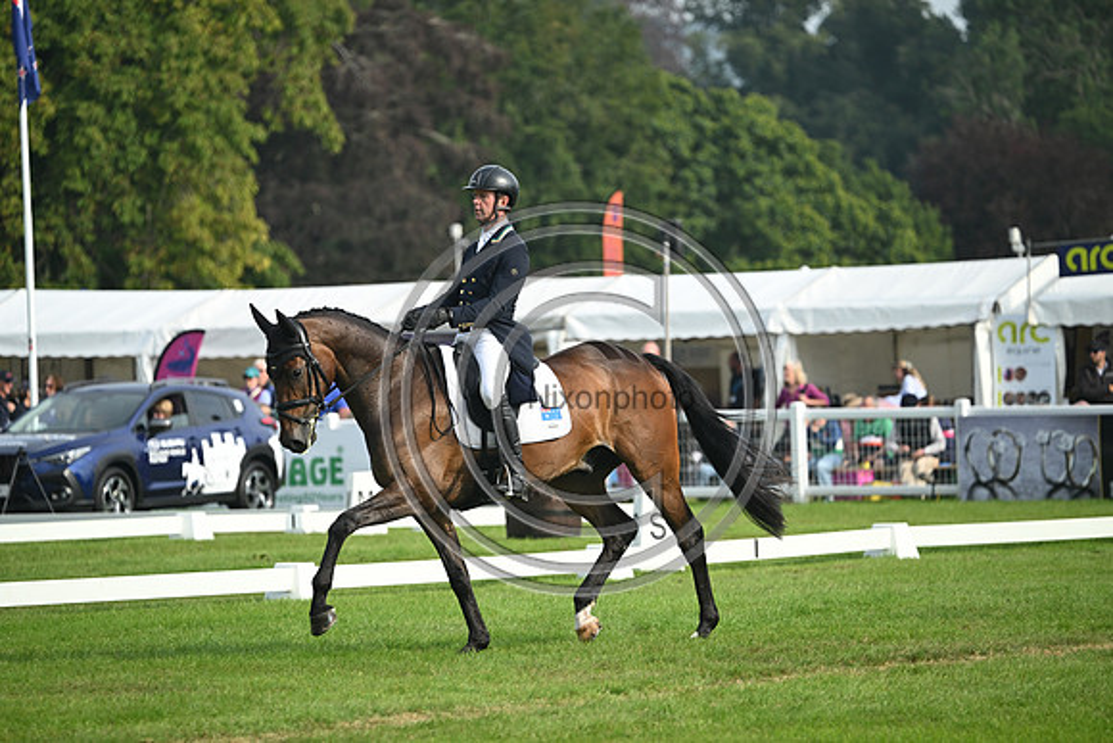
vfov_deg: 4.9
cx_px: 556
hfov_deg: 7.4
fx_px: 8658
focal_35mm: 280
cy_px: 372
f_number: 5.3
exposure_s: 1/1250
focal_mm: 280
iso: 400
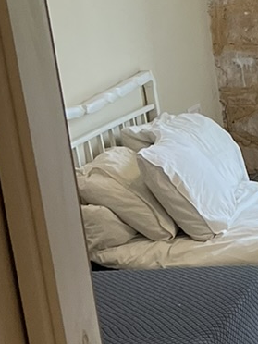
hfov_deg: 8.9
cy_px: 329
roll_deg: +2.2
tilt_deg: -18.0
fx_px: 1421
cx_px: 700
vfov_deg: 13.6
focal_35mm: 143
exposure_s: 1/100
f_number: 1.6
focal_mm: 5.1
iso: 100
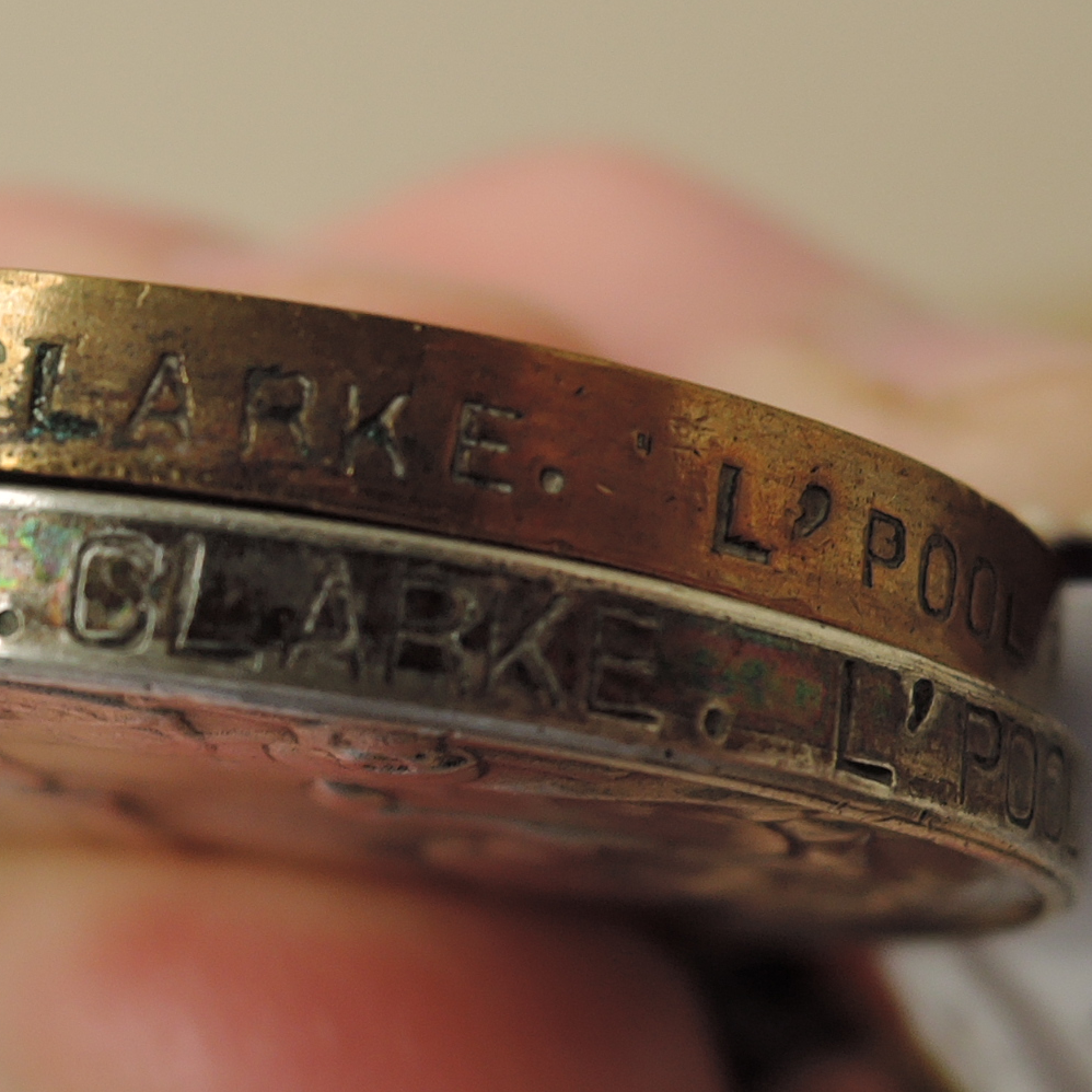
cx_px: 281
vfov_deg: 48.4
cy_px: 577
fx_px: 1213
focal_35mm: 34
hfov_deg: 46.8
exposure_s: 1/80
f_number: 2.8
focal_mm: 5.1
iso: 80
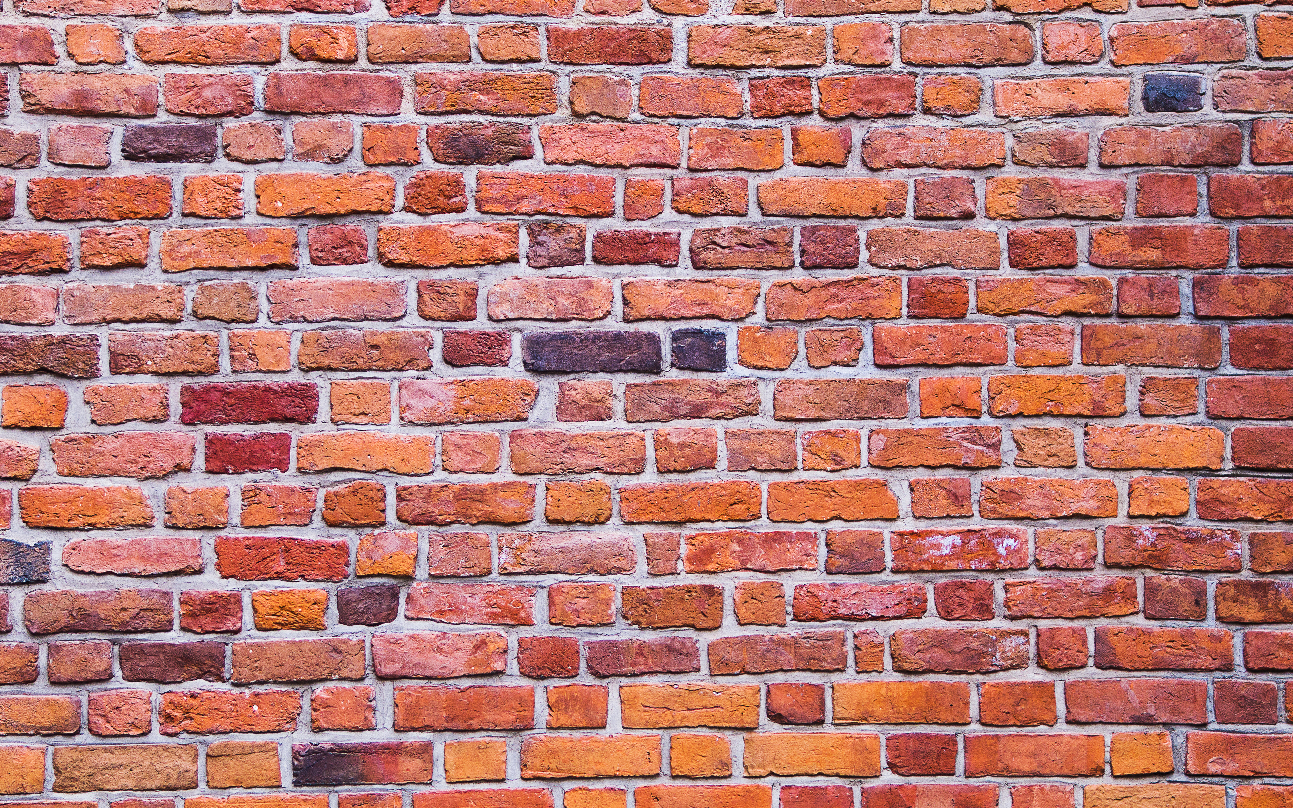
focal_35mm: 64
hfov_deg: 32.0
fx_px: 2255
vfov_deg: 20.3
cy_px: 371
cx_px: 648
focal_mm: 30
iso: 200
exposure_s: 1/100
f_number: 1.4
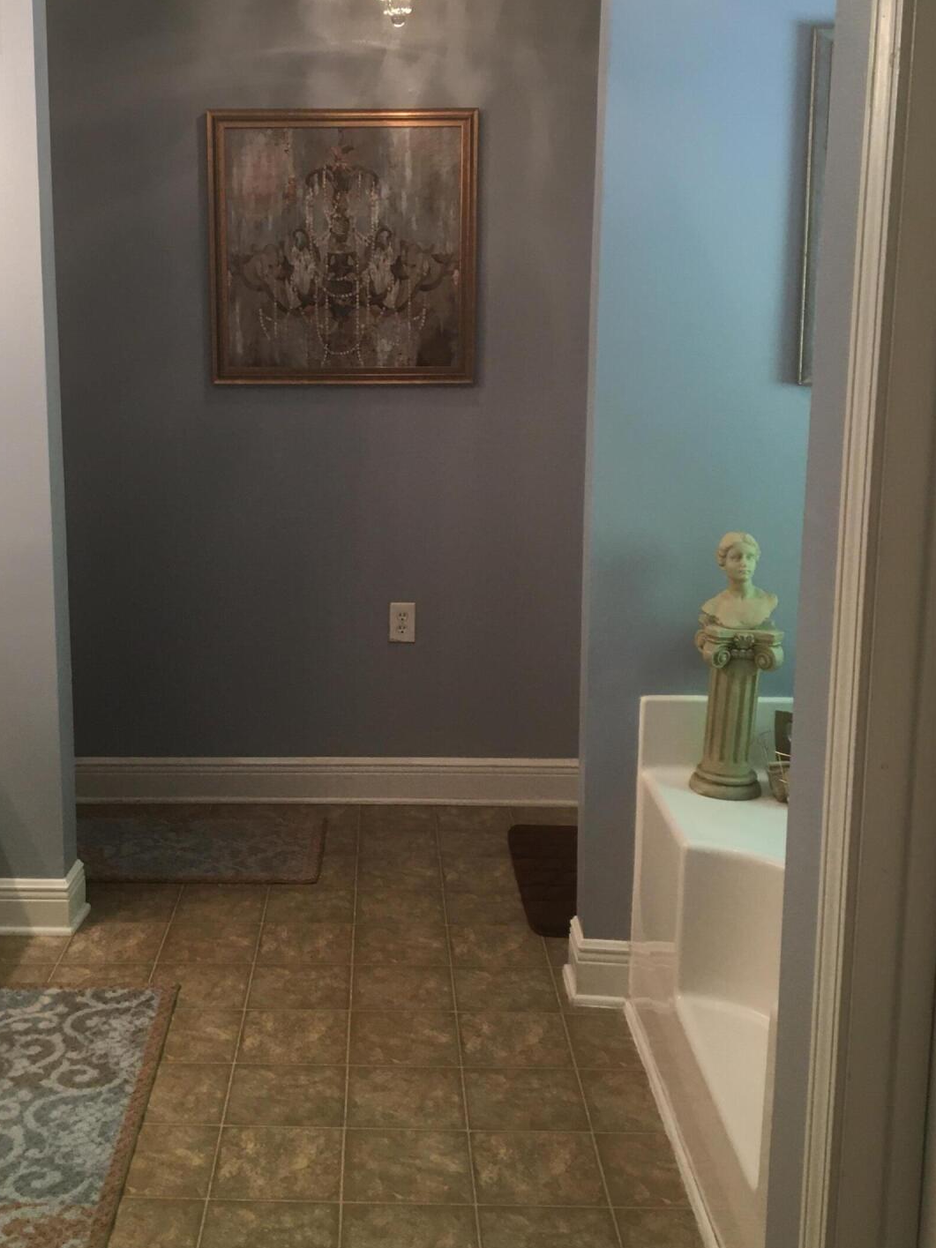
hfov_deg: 34.9
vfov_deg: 45.7
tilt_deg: -10.0
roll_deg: +0.0
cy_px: 563
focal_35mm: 41
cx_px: 343
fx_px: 1478
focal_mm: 4.15
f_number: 2.2
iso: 80
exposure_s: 1/30
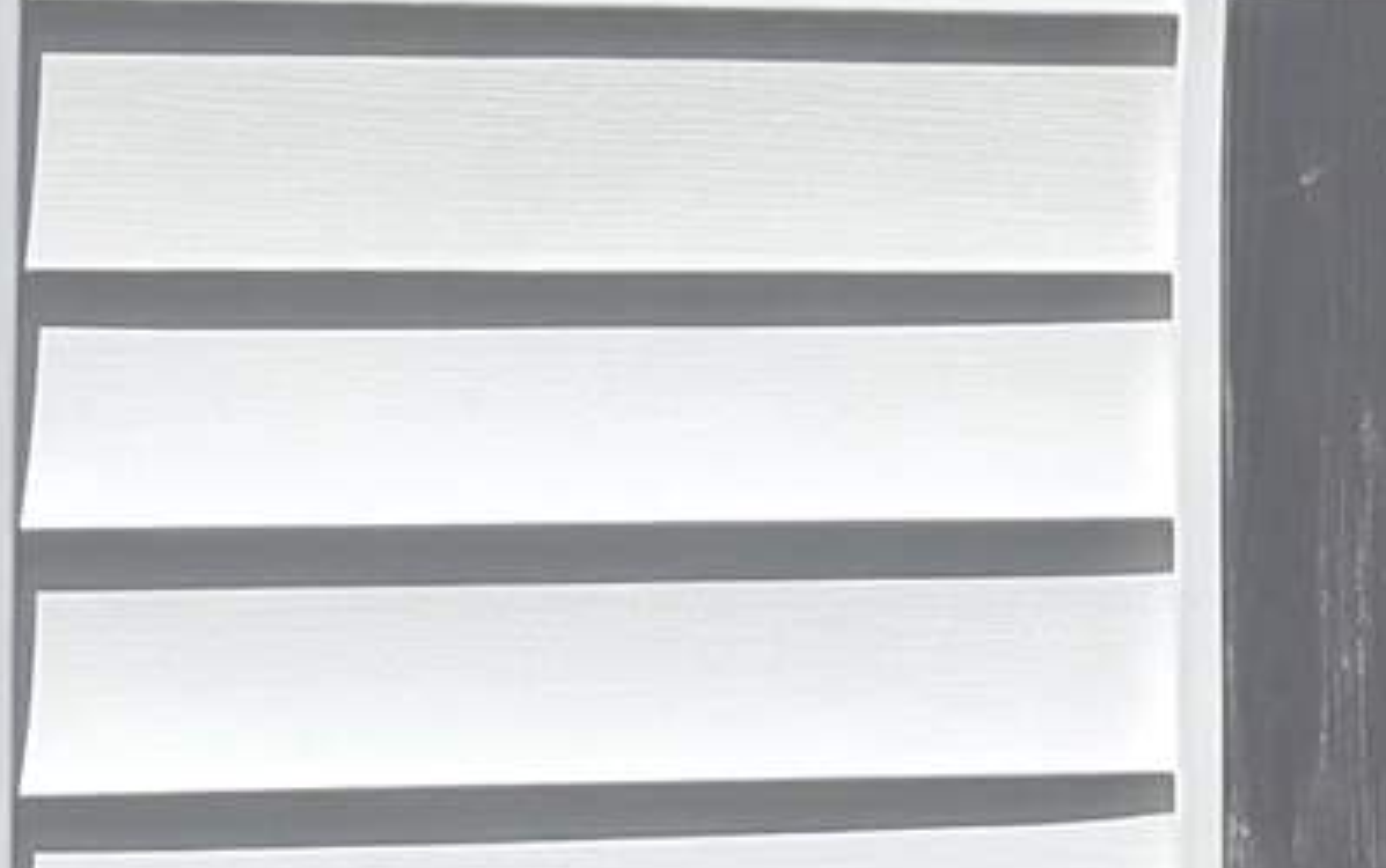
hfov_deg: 9.8
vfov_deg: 6.2
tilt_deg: +2.1
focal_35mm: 212
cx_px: 1570
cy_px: 118
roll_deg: -0.3
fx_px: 8014
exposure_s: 1/1626
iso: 50
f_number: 1.6
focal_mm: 5.96
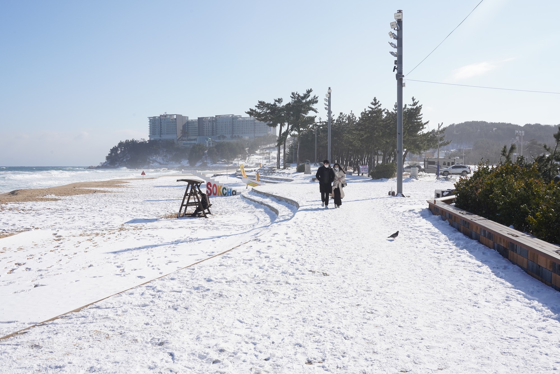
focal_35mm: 37
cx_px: 280
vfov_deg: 36.0
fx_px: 576
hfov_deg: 51.9
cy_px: 187
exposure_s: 1/320
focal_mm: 37
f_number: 16
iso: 320
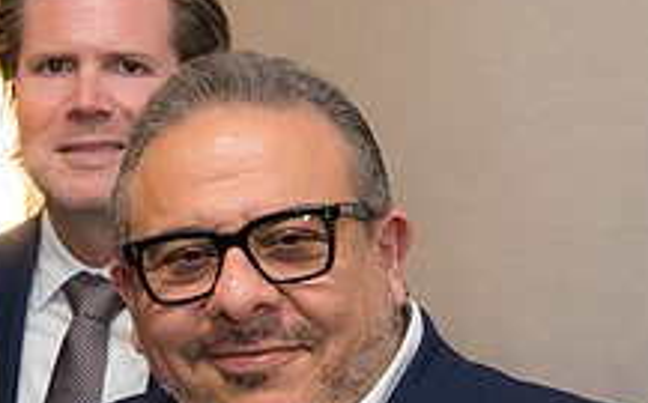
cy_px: 345
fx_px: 2504
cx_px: -113
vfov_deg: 9.2
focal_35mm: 142
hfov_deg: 14.3
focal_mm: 52
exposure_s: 1/125
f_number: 4
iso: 800
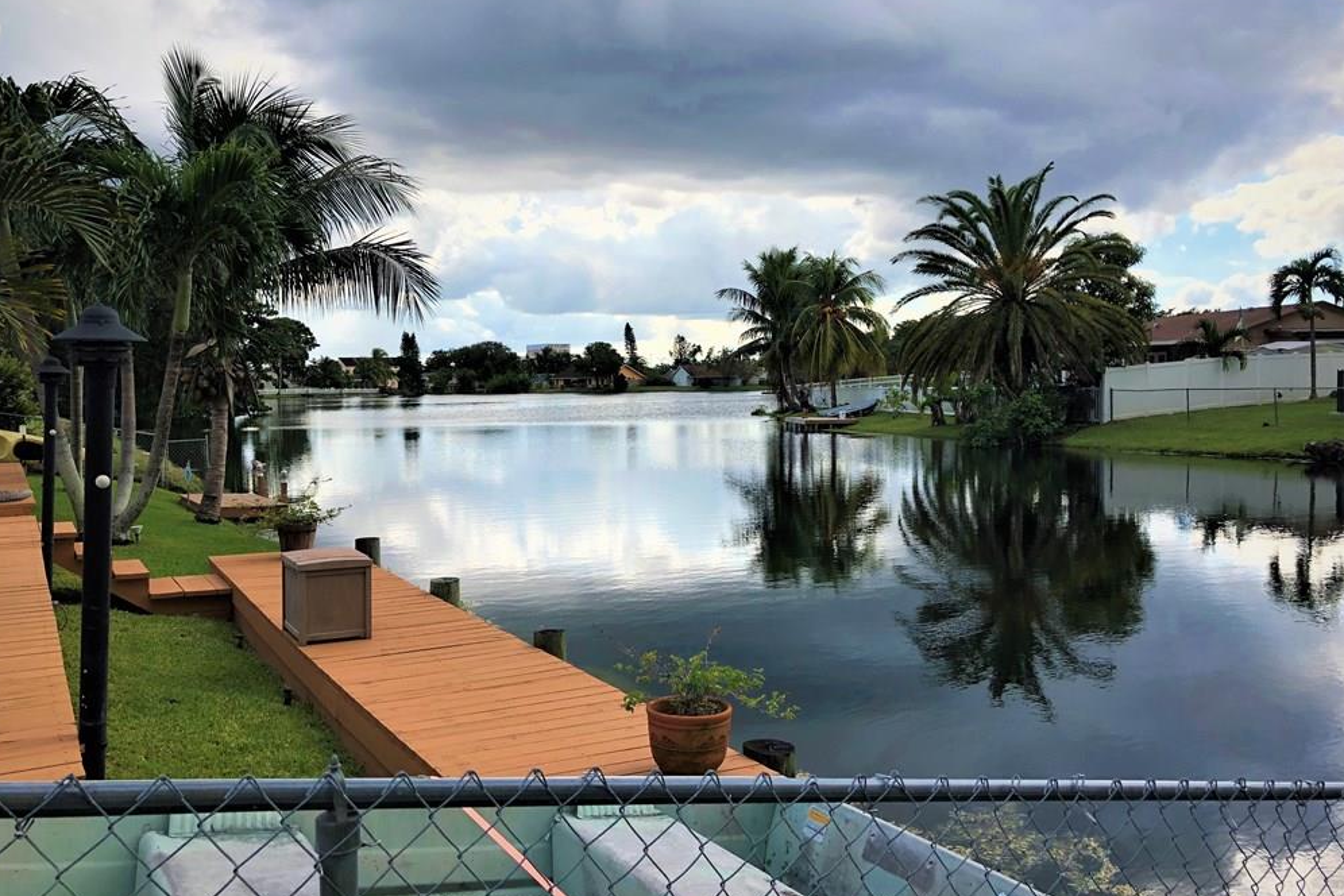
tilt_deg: -2.2
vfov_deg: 42.3
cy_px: 439
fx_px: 1157
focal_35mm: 31
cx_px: 679
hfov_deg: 60.3
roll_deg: +0.9
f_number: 1.8
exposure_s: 1/1333
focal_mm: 3.99
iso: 20
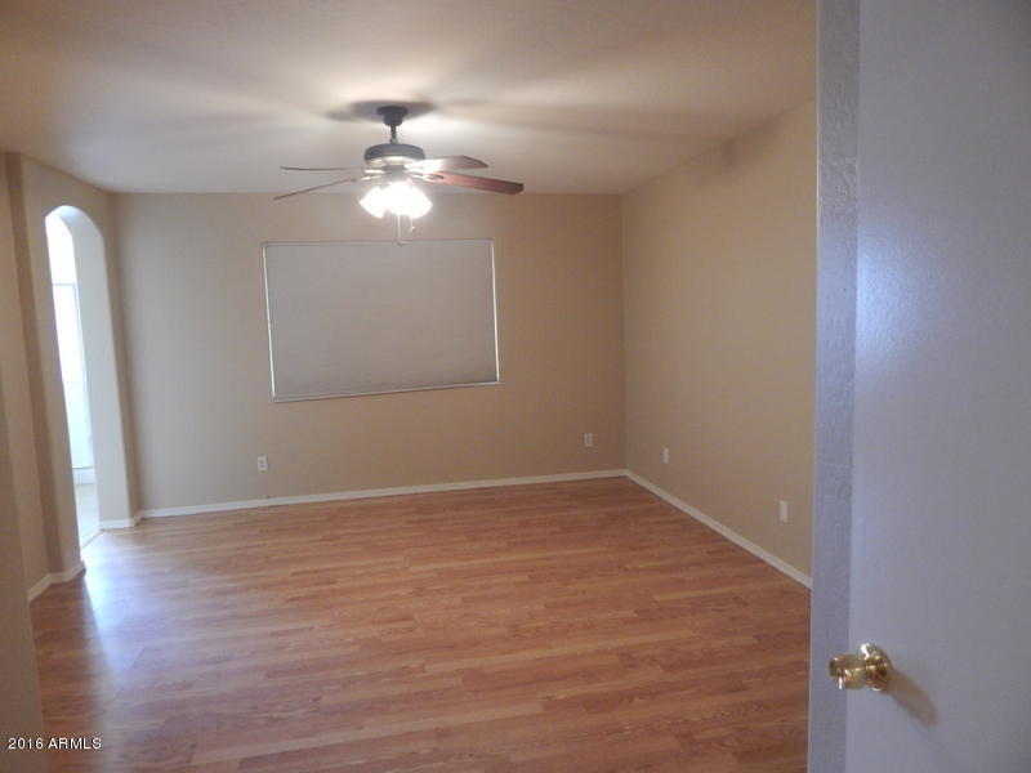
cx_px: 516
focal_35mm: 22
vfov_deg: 61.1
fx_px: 655
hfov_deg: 76.4
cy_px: 386
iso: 400
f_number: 3
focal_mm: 4
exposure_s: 1/25
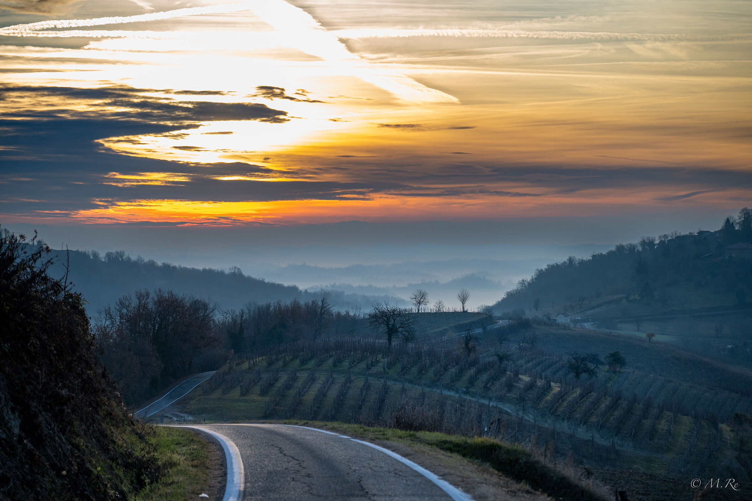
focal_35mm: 94
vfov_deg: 14.6
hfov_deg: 21.7
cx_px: 376
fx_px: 1963
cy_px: 250
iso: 500
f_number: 4
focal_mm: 94
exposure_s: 1/2500
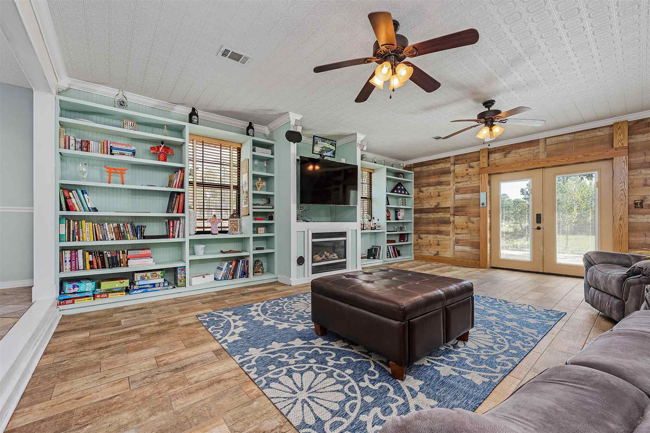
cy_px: 216
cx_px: 325
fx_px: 253
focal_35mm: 14
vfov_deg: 81.1
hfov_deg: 104.3
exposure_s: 1/2.5
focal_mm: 14
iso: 320
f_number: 8
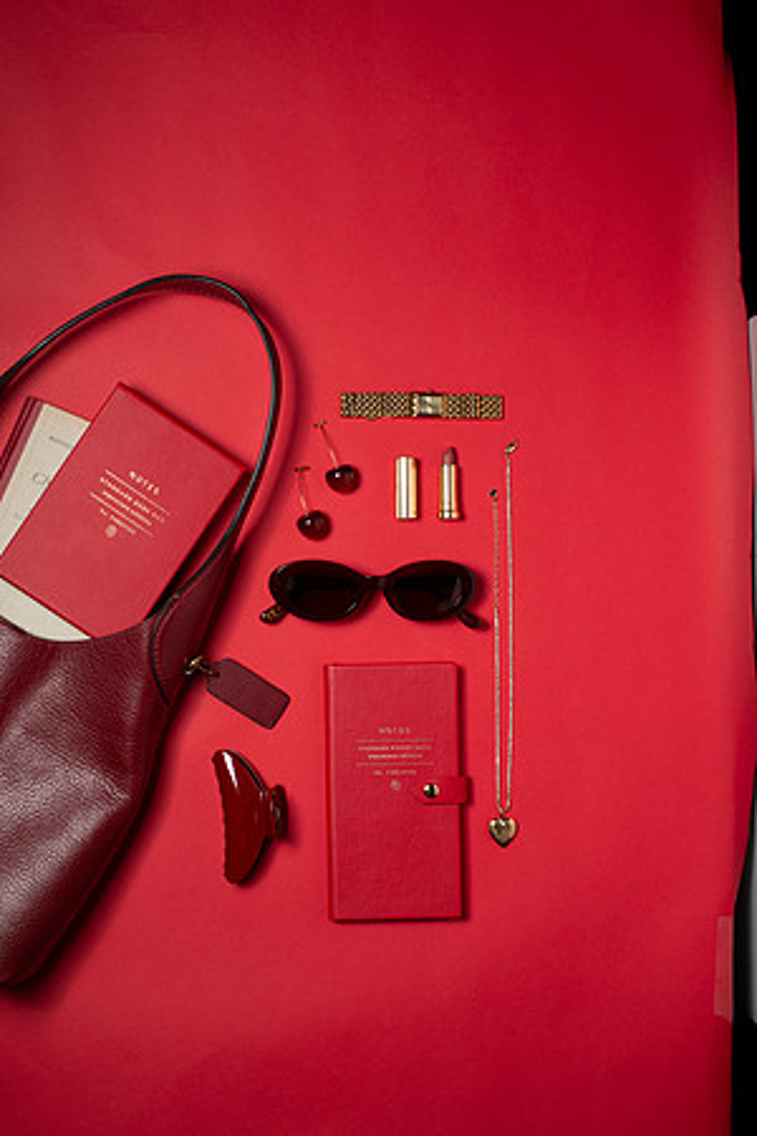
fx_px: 1577
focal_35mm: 50
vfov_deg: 39.6
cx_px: 378
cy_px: 568
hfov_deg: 27.0
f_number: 11
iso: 200
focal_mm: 50
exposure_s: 1/250
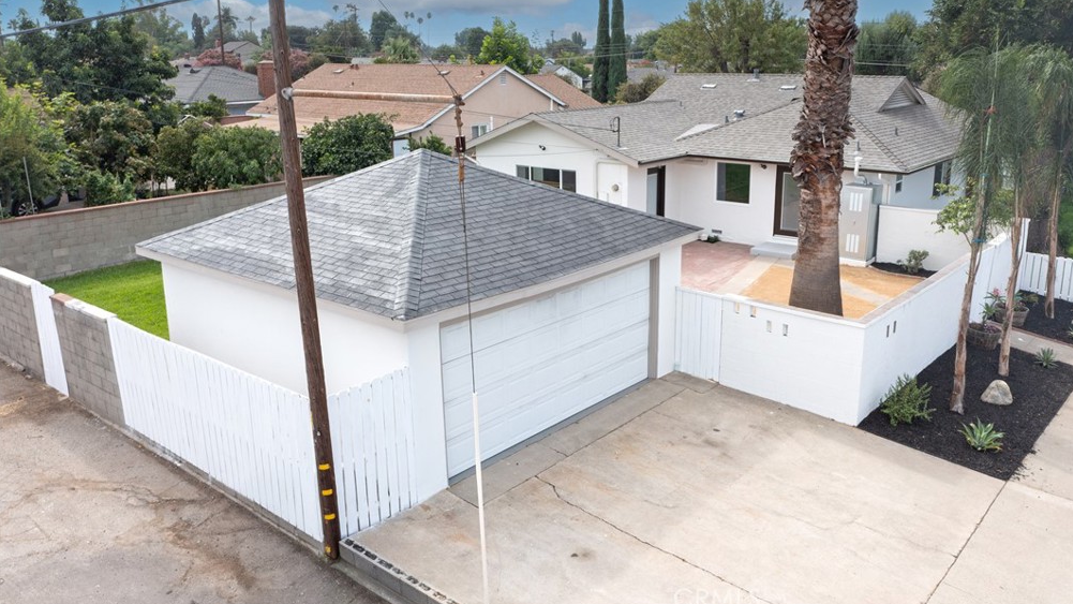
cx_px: 547
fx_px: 854
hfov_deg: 64.3
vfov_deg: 38.8
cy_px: 248
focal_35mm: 30
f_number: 5
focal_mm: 10.26
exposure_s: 1/320
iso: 100
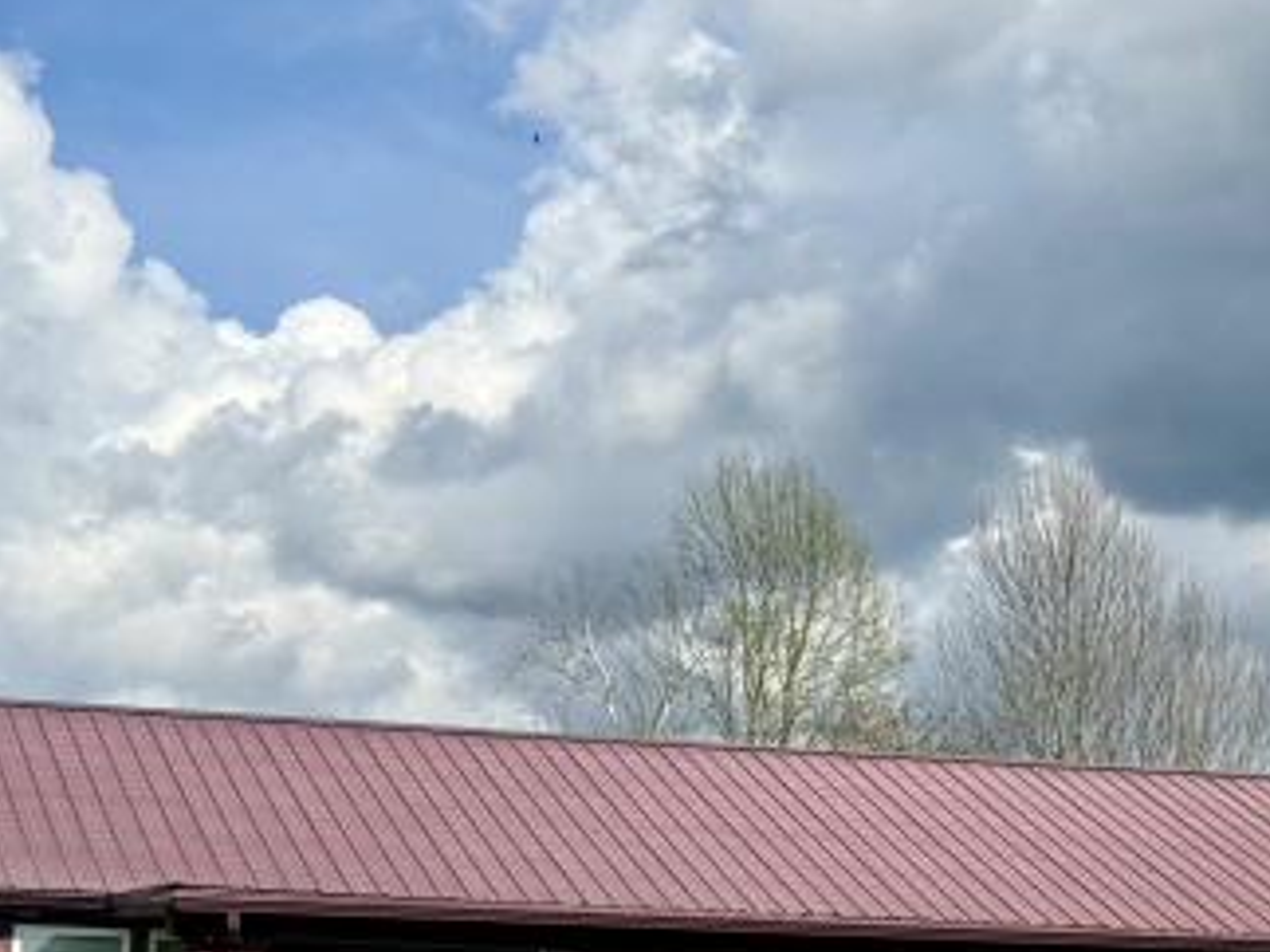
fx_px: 3631
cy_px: 936
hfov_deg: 19.7
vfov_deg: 14.7
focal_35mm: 99
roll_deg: -1.4
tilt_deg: +4.5
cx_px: 926
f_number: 1.78
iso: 64
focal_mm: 6.76
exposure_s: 1/7143
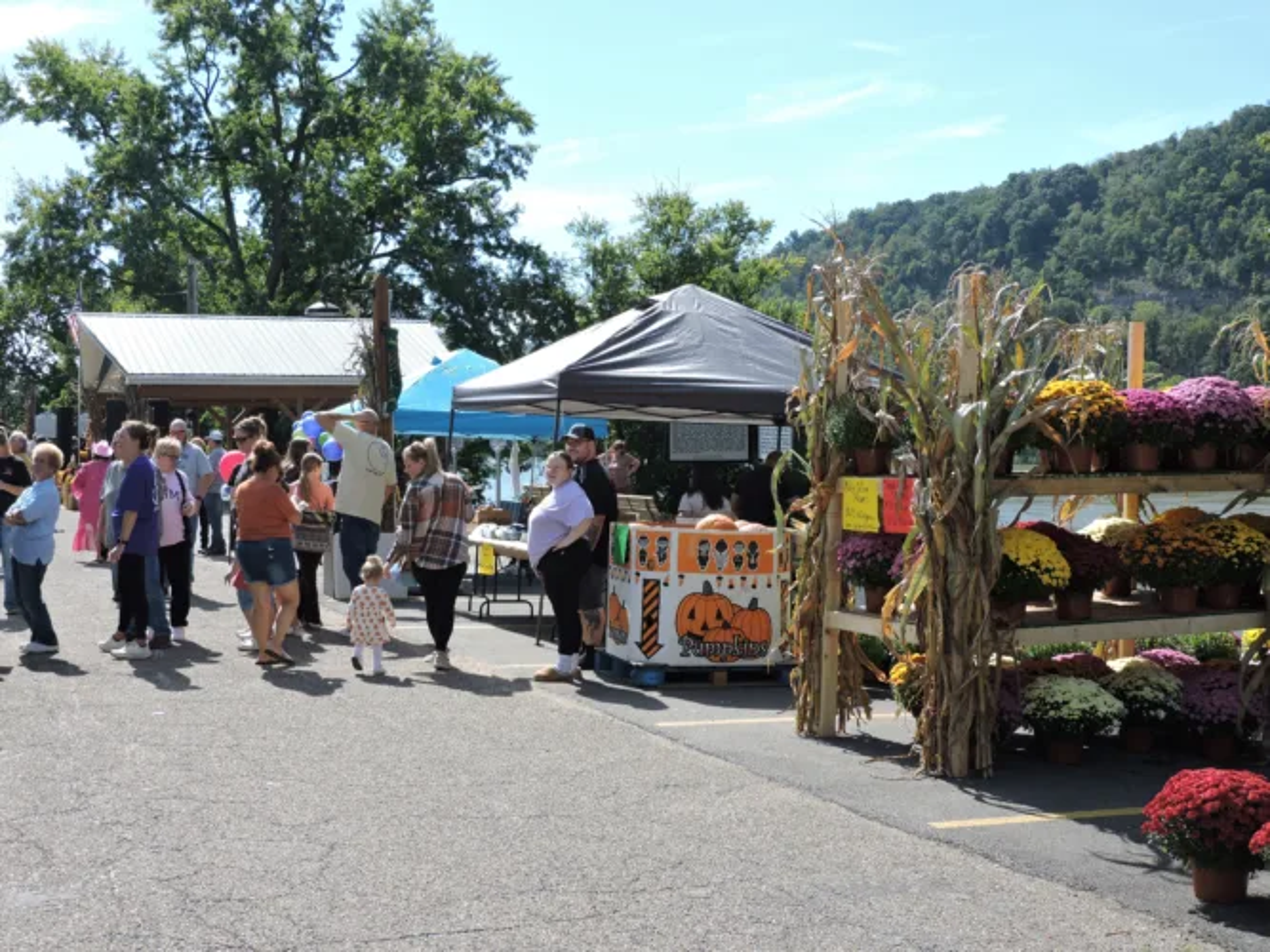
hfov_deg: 40.4
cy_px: 476
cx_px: 635
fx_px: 1724
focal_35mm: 47
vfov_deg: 30.9
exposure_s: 1/640
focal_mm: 8.4
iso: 100
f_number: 3.5
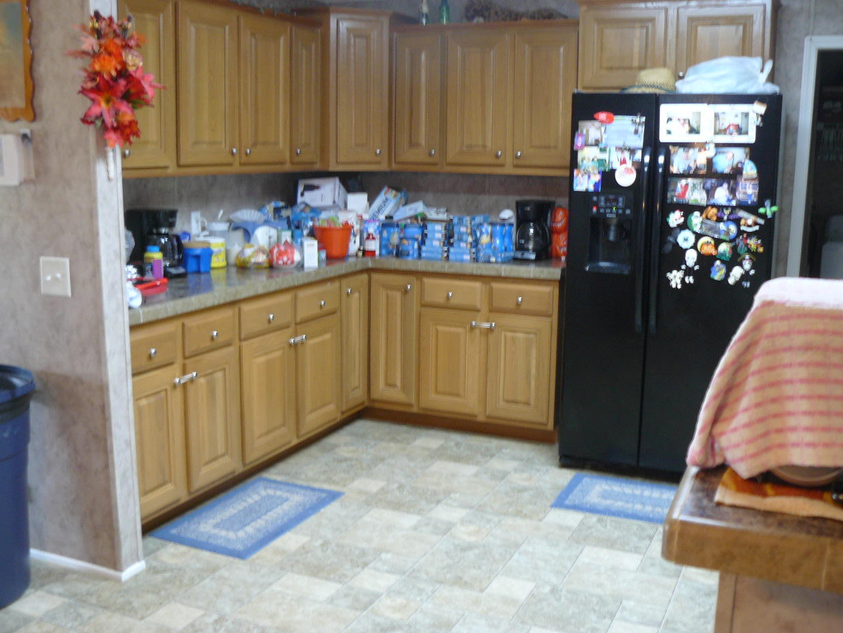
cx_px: 418
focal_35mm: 37
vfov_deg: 38.7
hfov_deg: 50.1
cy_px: 312
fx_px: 901
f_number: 2.8
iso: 100
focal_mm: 6
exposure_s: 1/2.5
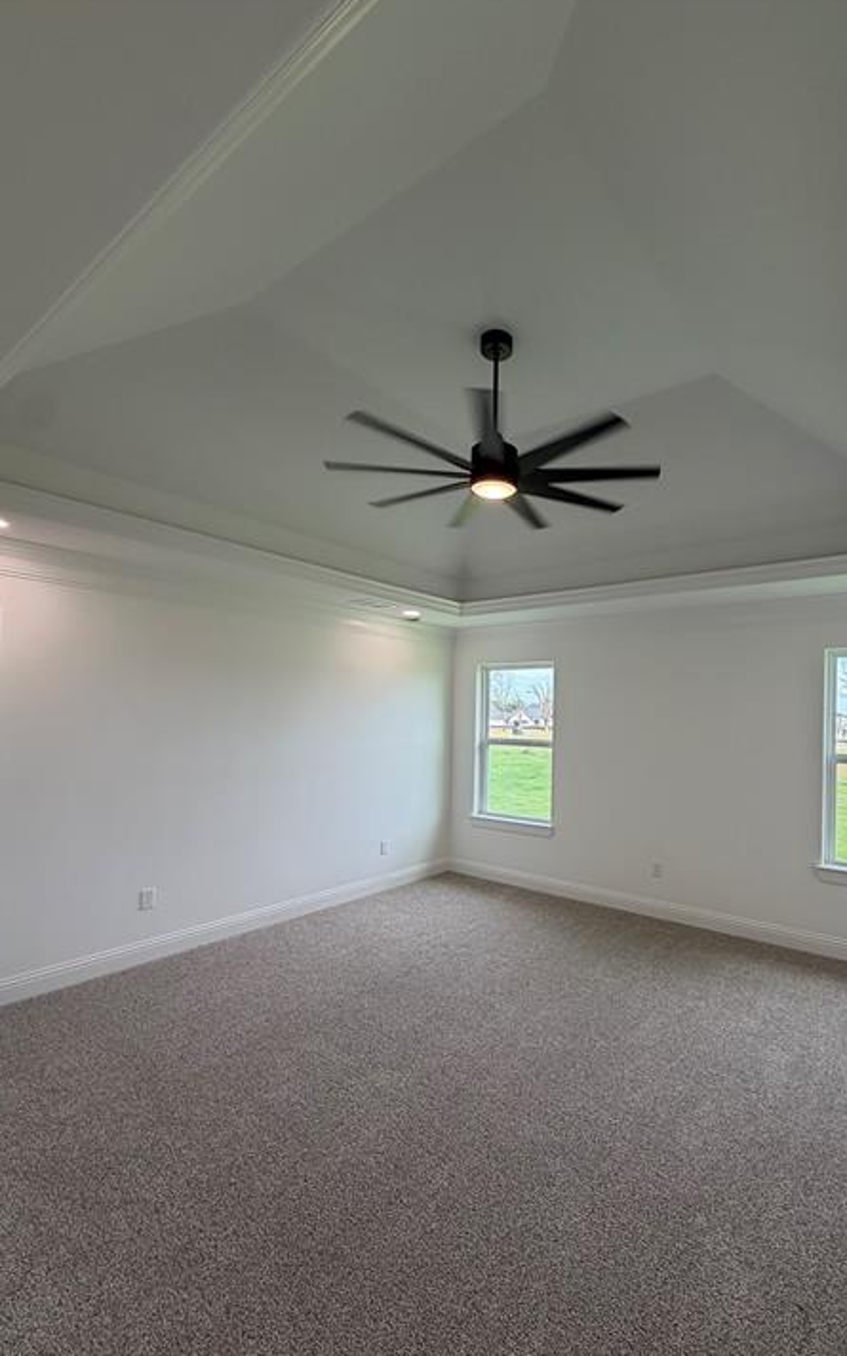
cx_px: 518
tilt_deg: -0.1
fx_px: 591
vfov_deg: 97.7
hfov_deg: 70.3
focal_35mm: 16
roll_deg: -0.3
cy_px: 718
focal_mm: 2.22
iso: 80
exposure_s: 1/120
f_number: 2.2
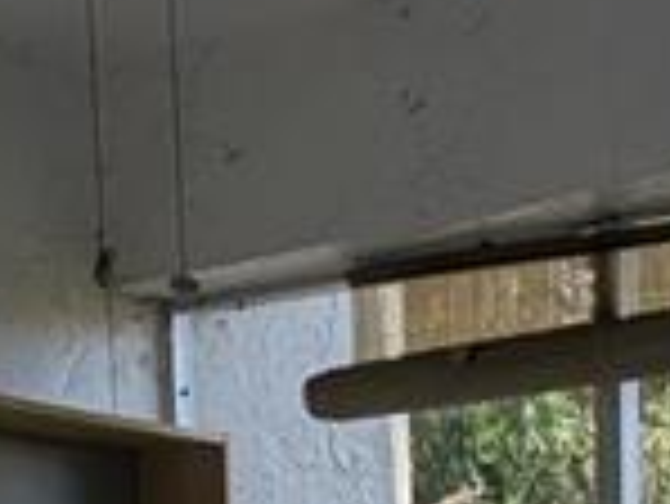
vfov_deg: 15.3
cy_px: 936
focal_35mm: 82
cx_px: 652
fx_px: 1588
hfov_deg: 23.0
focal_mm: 2.02
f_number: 1.7
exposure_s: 1/929
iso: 51
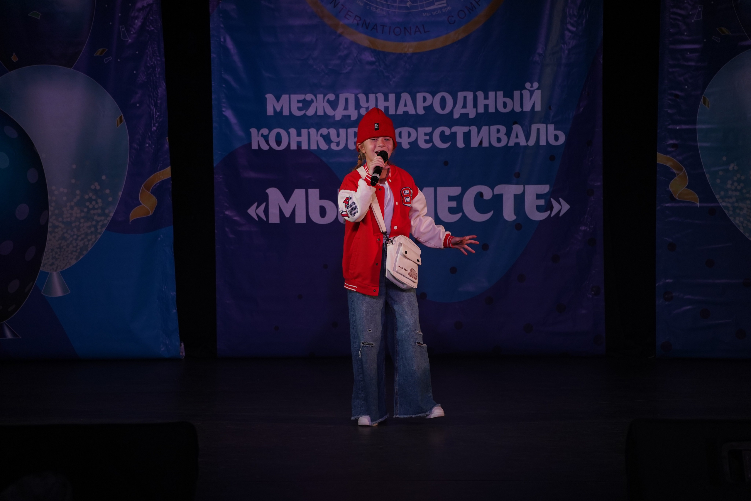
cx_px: 376
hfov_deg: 13.2
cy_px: 250
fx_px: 3233
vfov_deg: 8.9
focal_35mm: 155
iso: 1600
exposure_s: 1/400
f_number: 5.6
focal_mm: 155
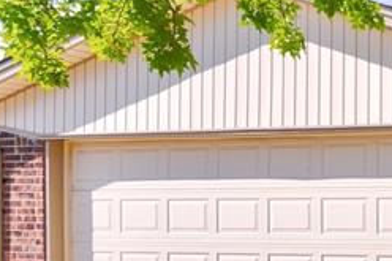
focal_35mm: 66
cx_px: 663
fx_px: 718
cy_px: 247
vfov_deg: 20.1
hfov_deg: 22.0
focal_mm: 16
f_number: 7.1
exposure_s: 1/400
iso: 200
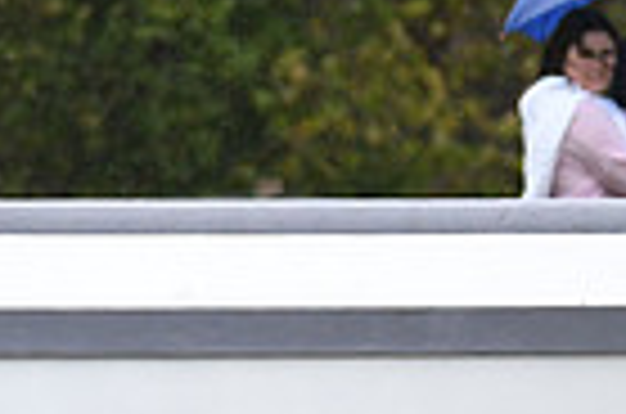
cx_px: 1193
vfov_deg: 0.9
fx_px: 26145
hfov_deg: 1.4
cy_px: -11
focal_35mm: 1507
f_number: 4.5
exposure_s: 1/1250
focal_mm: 240
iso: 1600
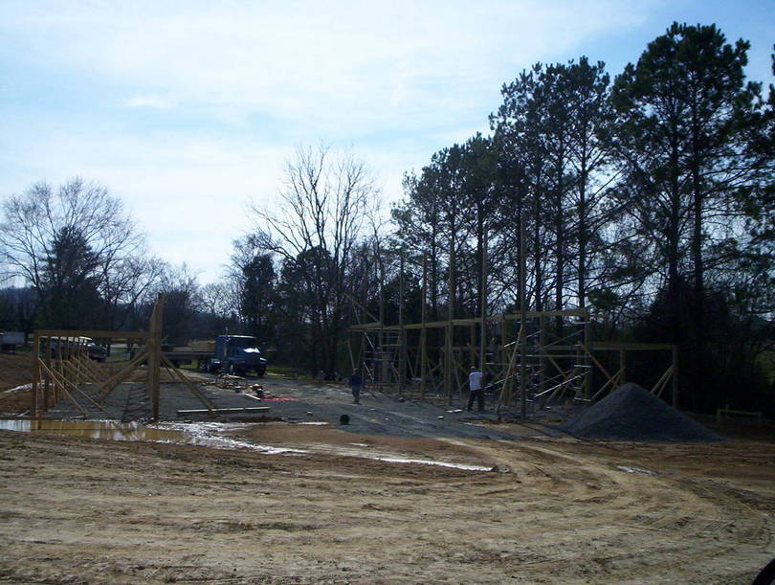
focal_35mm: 38
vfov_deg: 37.8
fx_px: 853
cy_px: 292
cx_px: 388
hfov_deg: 48.9
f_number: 4.5
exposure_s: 1/1603
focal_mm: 4.99
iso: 100
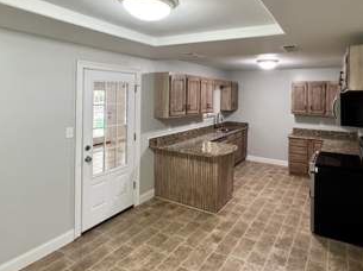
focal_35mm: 22
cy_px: 94
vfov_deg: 59.8
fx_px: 230
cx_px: 226
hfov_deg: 75.2
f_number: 2.2
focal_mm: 2.22
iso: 320
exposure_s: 1/60
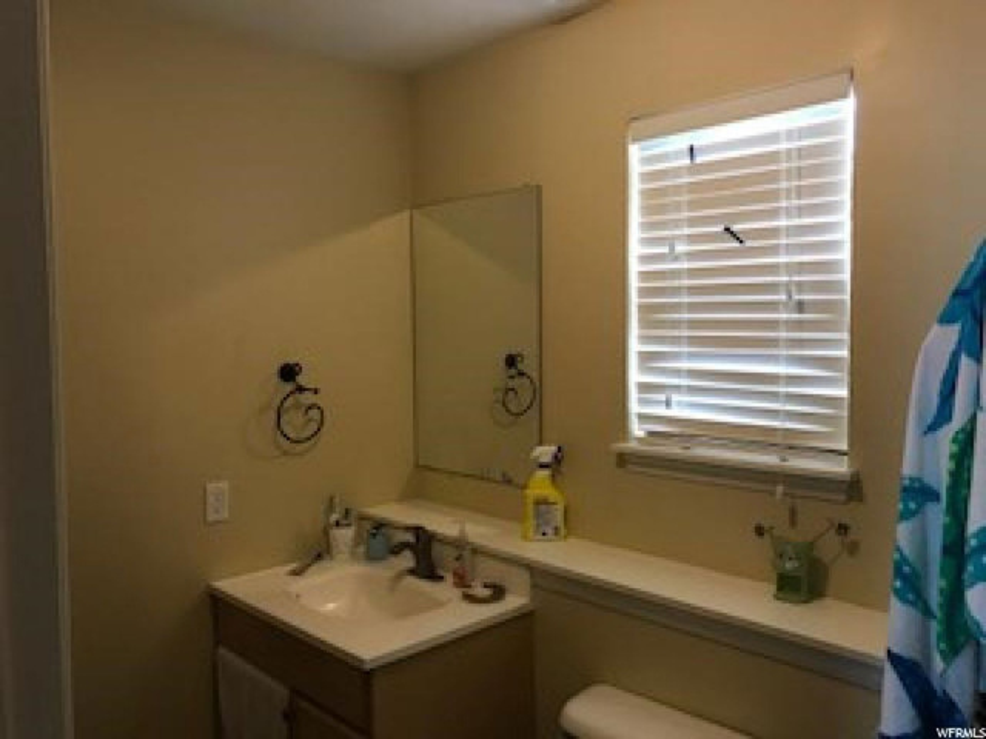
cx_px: 493
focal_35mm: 28
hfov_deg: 63.4
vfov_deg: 49.7
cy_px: 370
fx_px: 798
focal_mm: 3.99
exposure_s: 1/15
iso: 64
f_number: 1.8
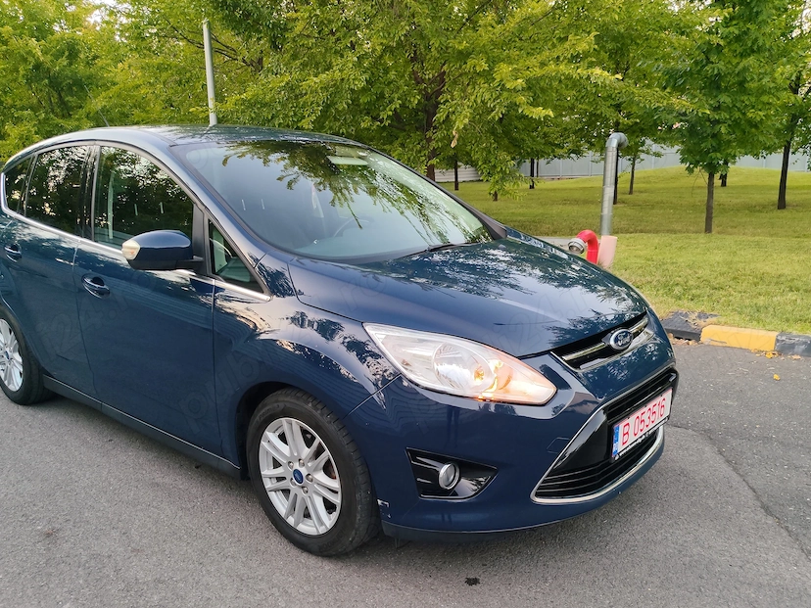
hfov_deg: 61.7
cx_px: 396
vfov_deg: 48.0
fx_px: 679
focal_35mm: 29
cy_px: 361
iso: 185
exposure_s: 1/33.3
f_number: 1.7
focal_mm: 5.24
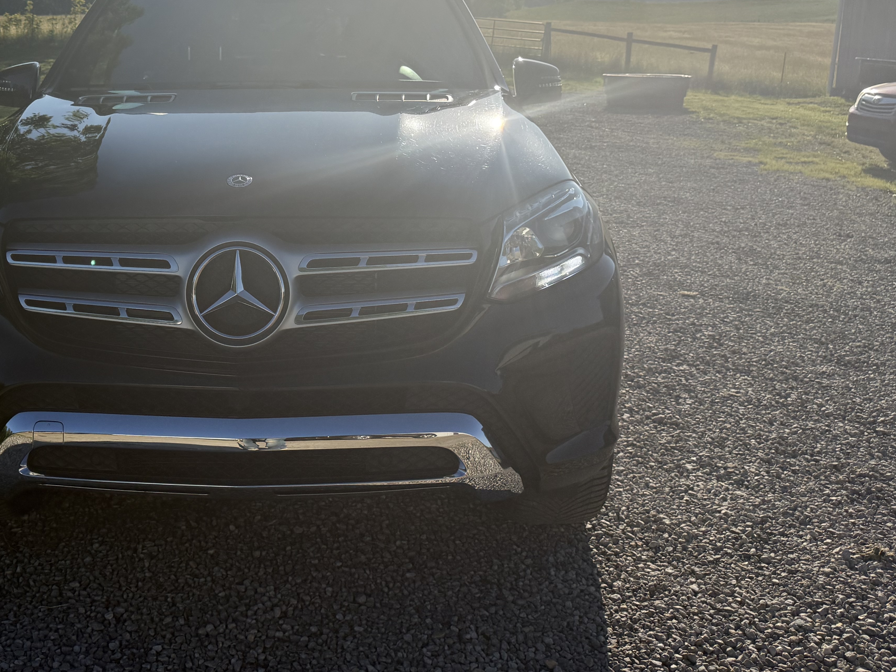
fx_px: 1035
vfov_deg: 35.4
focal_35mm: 40
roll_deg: -0.7
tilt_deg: -8.6
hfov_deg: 46.0
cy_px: 190
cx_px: 291
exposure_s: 1/11905
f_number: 1.78
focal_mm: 6.76
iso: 100
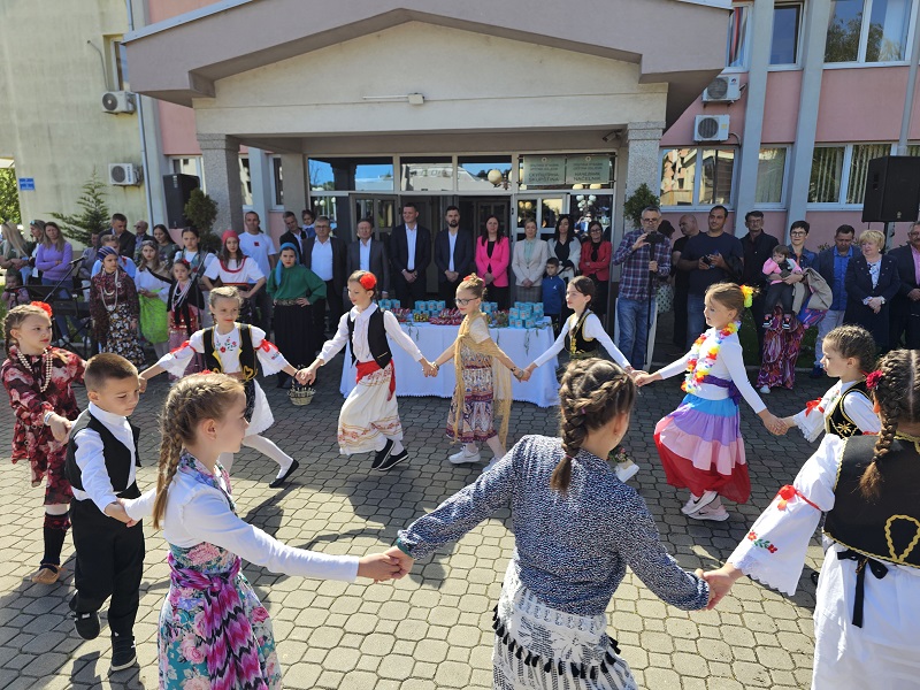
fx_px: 611
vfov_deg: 58.9
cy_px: 345
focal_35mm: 23
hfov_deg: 73.9
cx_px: 460
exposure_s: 1/282
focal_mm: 6.3
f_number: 1.7
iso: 10
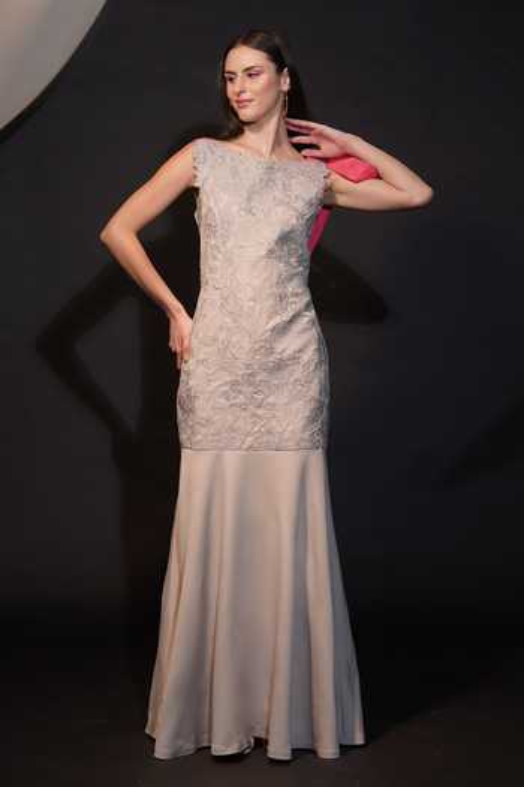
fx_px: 1528
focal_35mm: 70
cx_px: 262
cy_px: 394
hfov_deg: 19.5
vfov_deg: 28.8
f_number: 3.5
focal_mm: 70
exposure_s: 1/160
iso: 400
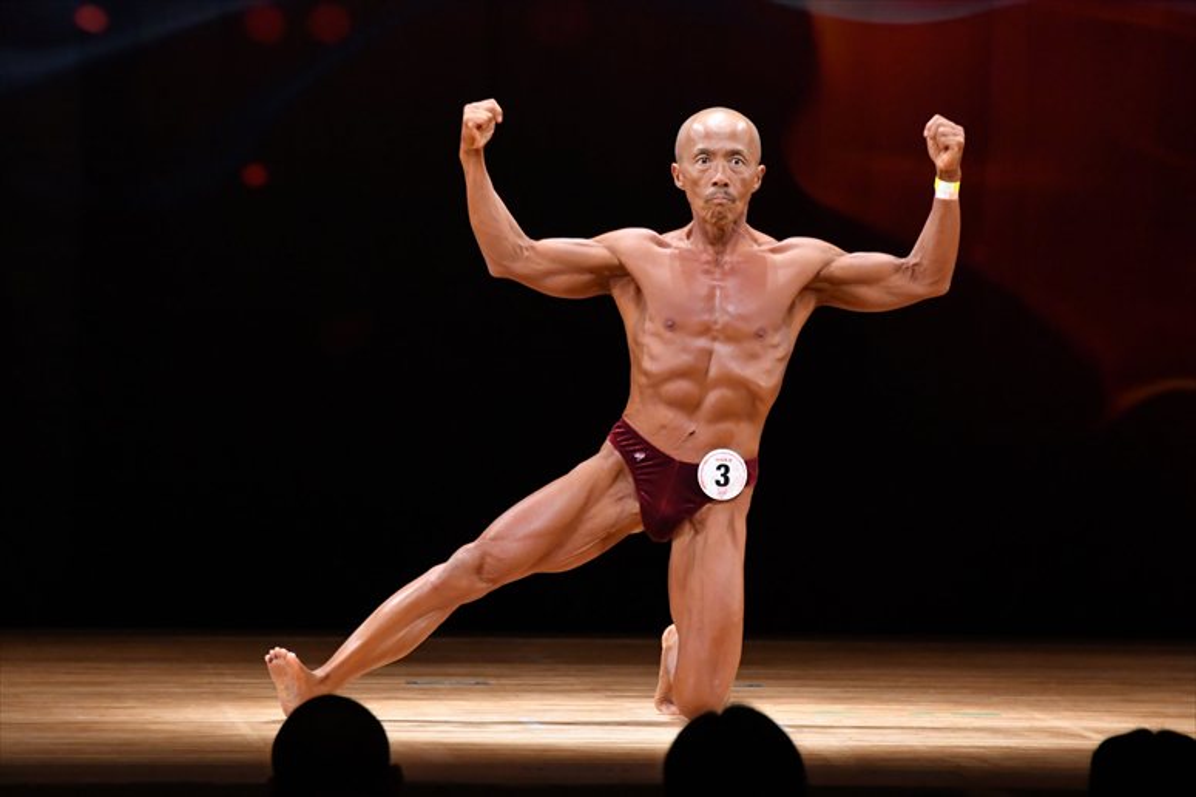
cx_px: 598
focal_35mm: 300
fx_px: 9962
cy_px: 398
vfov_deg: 4.6
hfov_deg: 6.9
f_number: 5.6
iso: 4000
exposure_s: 1/400
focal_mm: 200
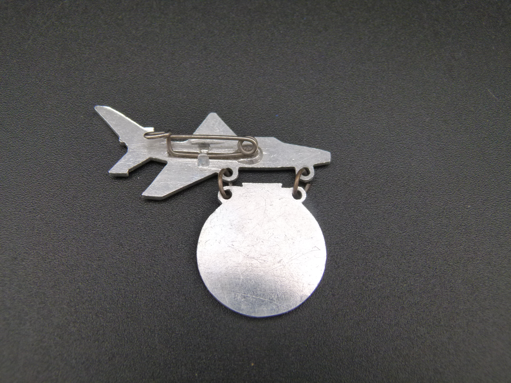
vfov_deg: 28.0
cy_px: 192
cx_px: 256
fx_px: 768
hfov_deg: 36.8
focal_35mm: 52
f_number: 3.2
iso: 160
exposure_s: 1/80
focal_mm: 9.4
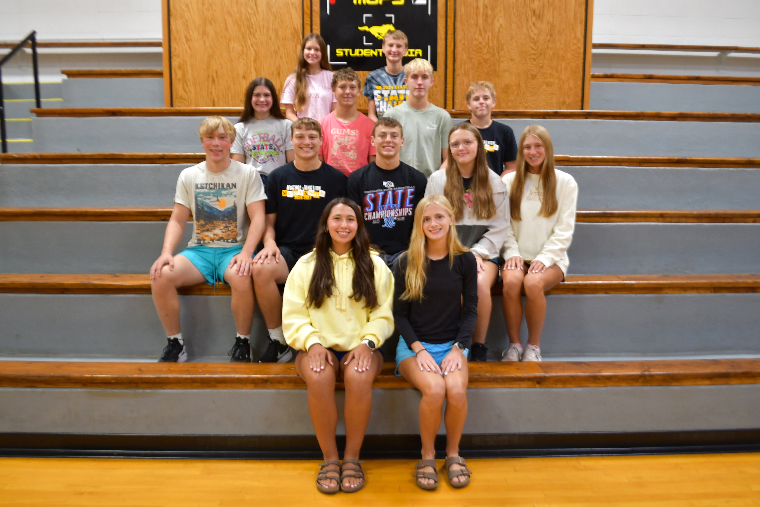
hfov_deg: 57.2
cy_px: 254
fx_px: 697
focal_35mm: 33
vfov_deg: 40.0
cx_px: 380
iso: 560
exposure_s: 1/30
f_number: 3.8
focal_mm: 22
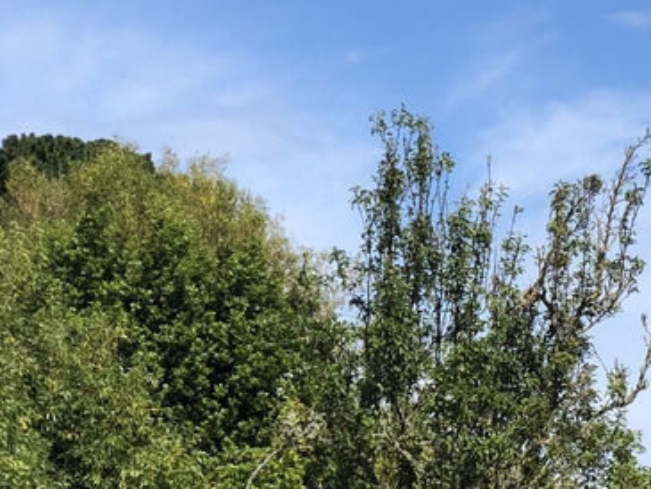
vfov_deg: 8.6
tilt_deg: +1.8
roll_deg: +1.2
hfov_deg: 11.2
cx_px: 944
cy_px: 568
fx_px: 3217
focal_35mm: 171
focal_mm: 6
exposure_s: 1/1372
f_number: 2.4
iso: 16
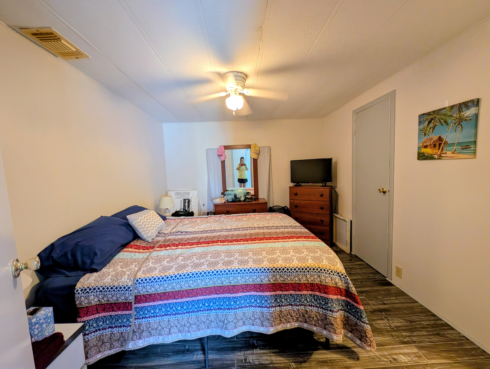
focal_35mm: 12
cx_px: 245
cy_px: 184
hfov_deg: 110.5
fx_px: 170
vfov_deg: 94.6
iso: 202
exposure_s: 1/40
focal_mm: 2.23
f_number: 1.95
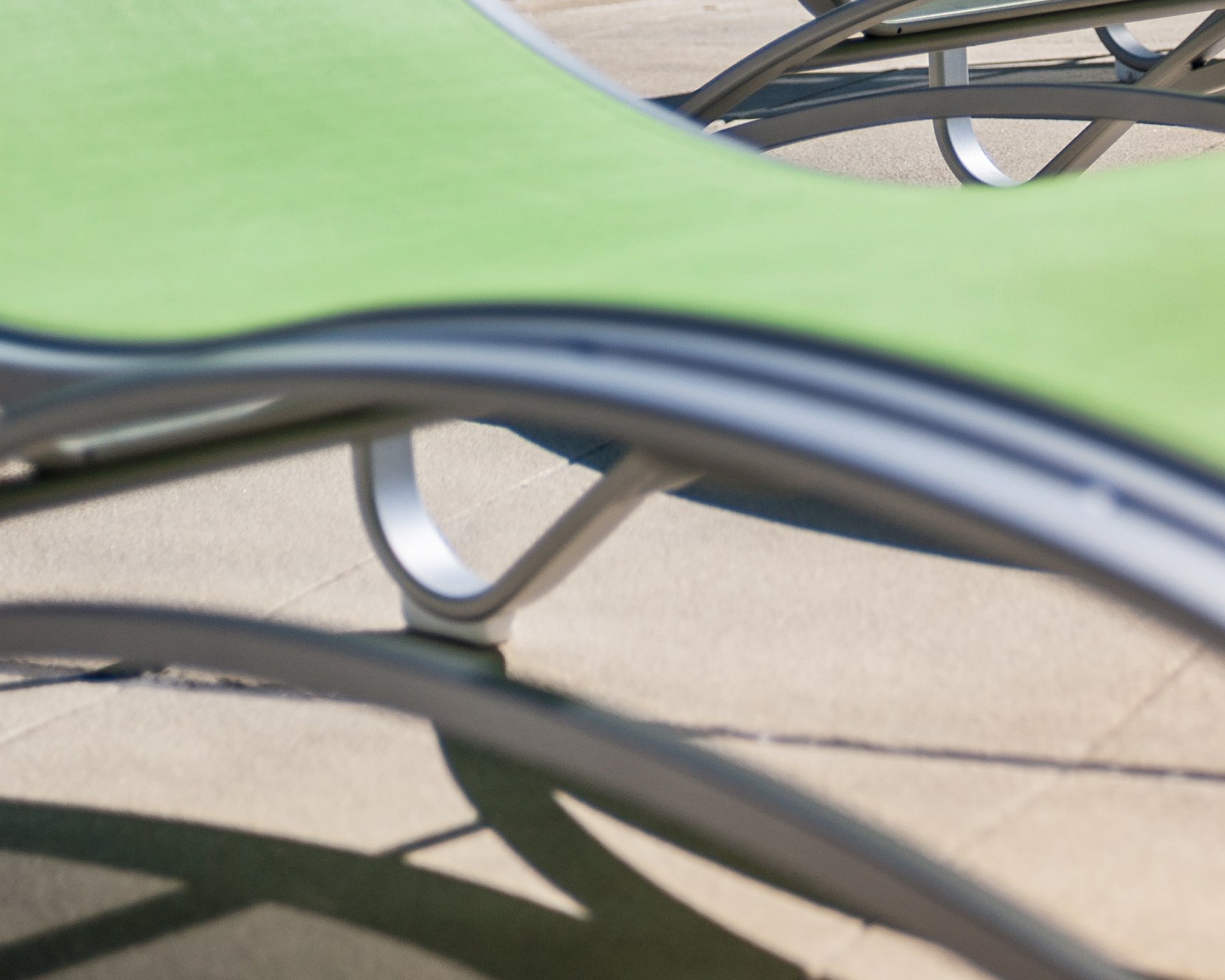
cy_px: -36
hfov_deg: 15.5
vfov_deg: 12.4
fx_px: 4459
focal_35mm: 123
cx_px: 1063
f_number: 2.8
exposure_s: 1/6400
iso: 200
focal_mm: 52
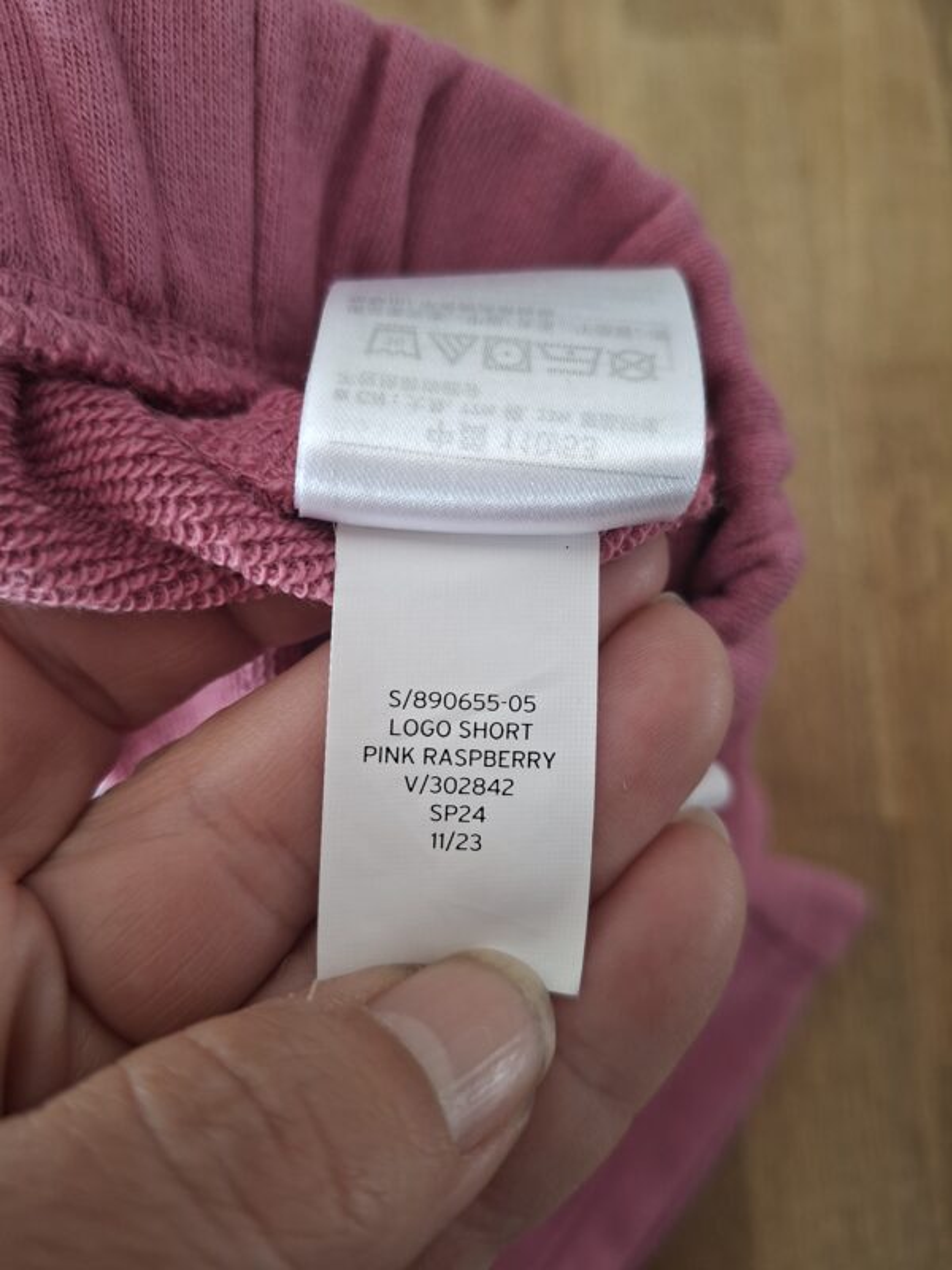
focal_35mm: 23
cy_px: 635
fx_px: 843
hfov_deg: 58.9
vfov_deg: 73.9
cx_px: 476
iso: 250
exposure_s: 1/50
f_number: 1.8
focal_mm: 5.54
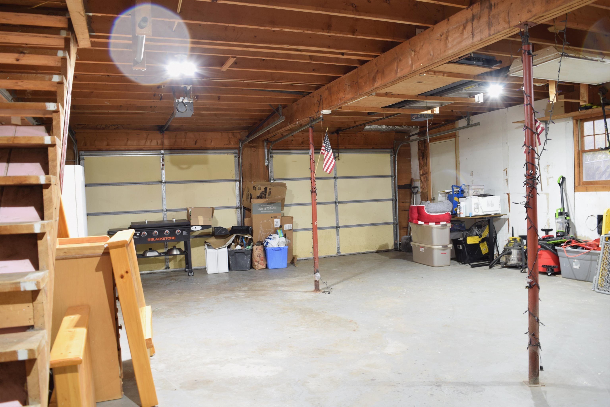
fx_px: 457
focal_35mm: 27
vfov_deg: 47.9
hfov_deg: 67.4
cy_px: 204
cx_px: 305
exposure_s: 1/3
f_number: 6.3
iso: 200
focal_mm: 18
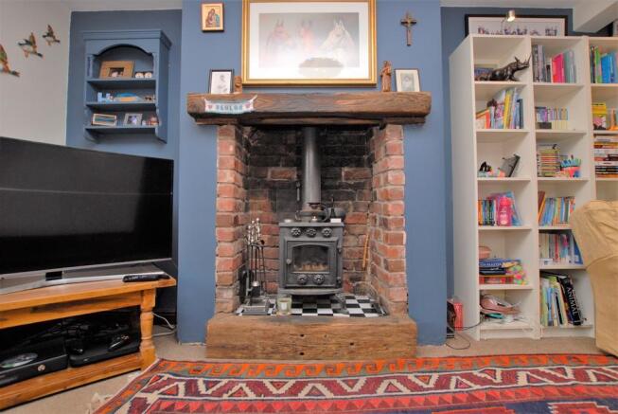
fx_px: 258
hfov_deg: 100.3
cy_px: 207
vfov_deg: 77.5
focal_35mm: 15
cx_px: 309
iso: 250
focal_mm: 10
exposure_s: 1/60
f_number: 5
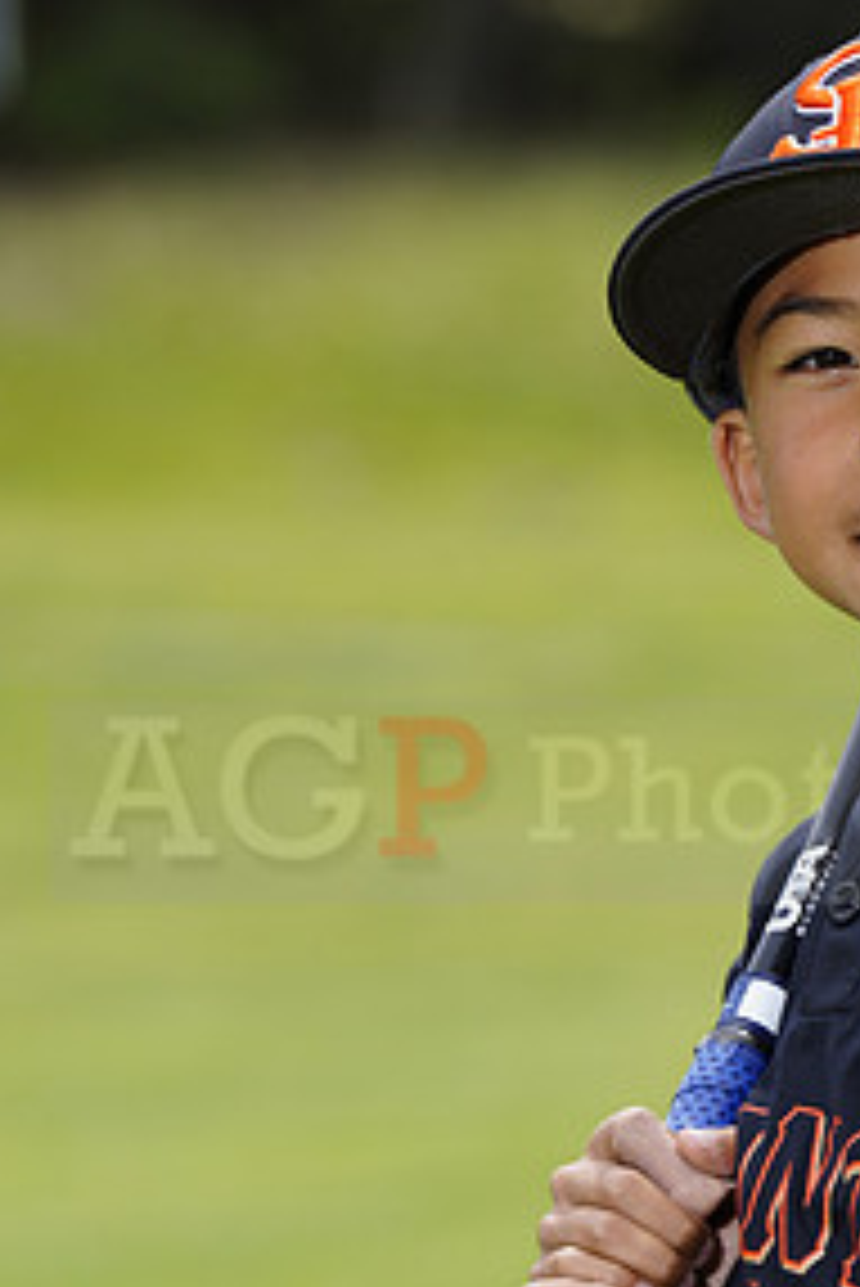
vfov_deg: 5.1
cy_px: 760
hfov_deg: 3.4
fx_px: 14494
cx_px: 853
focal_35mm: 405
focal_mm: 200
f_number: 6.3
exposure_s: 1/250
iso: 100
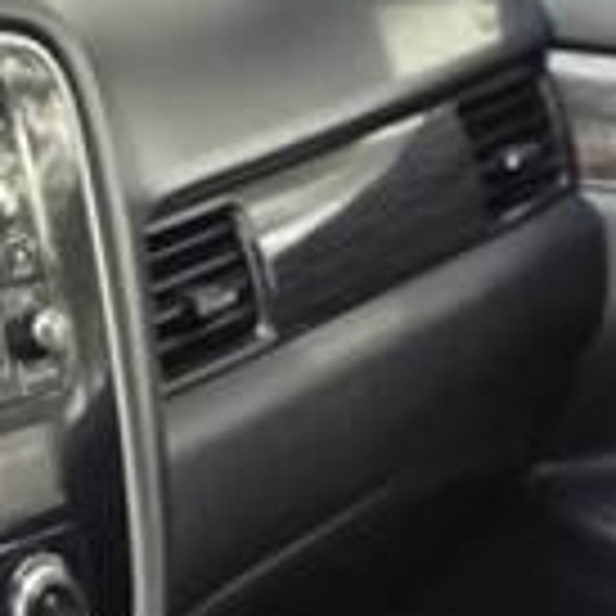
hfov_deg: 9.0
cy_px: 1223
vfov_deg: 8.7
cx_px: -225
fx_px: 3825
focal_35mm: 190
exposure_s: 1/180
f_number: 1.7
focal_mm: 6.25
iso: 64
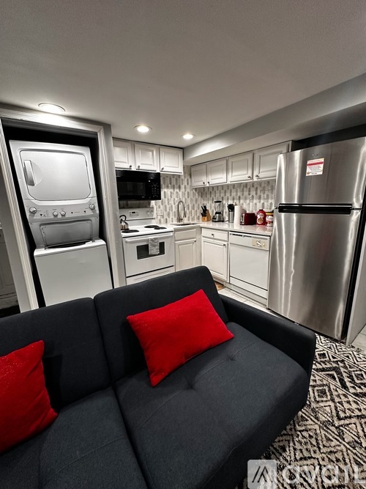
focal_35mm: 14
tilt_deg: -11.5
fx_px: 197
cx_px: 183
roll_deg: +2.2
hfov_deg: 85.7
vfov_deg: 102.1
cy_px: 244
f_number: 2.2
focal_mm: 2.22
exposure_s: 1/60
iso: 200
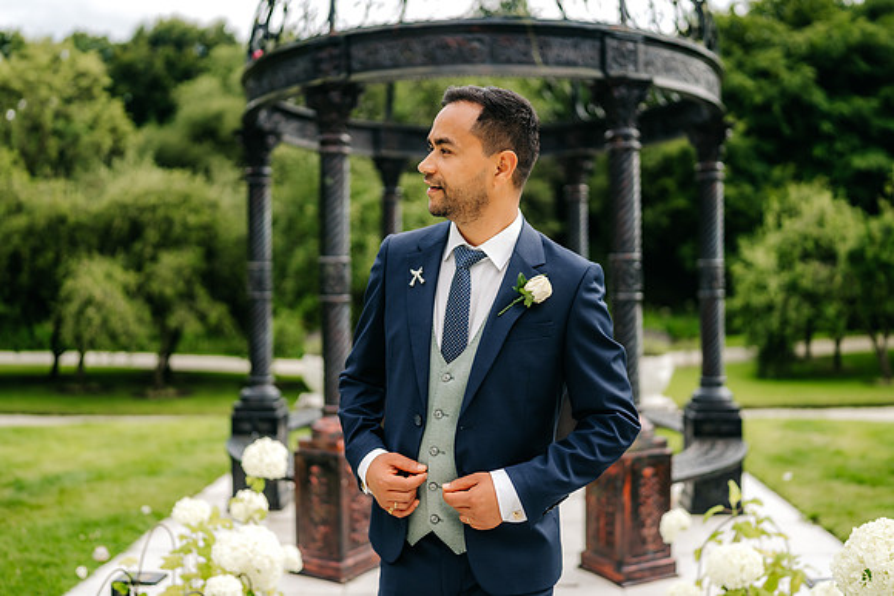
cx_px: 447
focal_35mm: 36
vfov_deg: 37.2
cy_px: 298
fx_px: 887
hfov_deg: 53.5
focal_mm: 35
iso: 100
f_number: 1.4
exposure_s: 1/1600
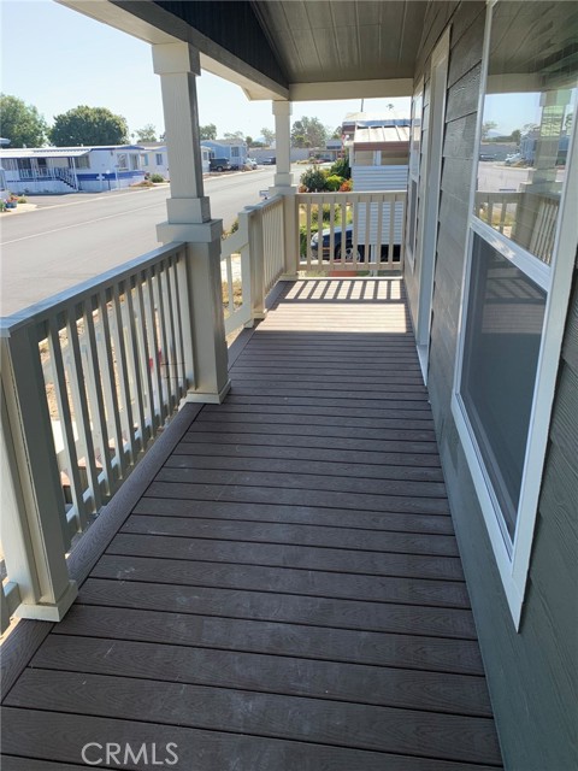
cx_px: 289
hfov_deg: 53.1
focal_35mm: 26
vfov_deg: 67.3
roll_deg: +1.6
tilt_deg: -21.0
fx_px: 579
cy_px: 386
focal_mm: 4.25
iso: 25
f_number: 1.8
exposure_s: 1/635
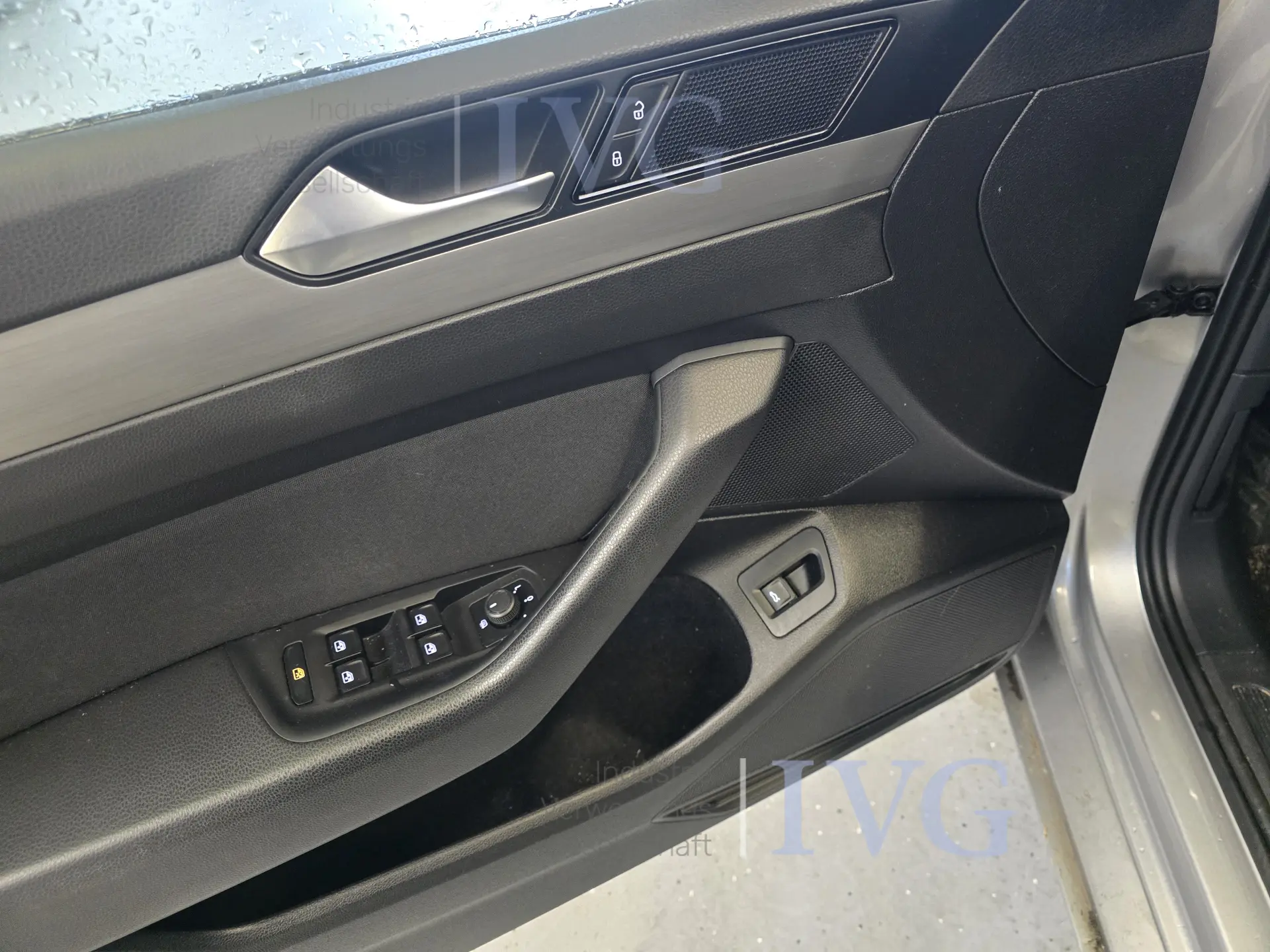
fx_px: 844
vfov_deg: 58.9
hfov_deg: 73.9
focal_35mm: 23
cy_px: 476
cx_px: 635
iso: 2000
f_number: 1.7
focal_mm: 6.3
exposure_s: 1/100
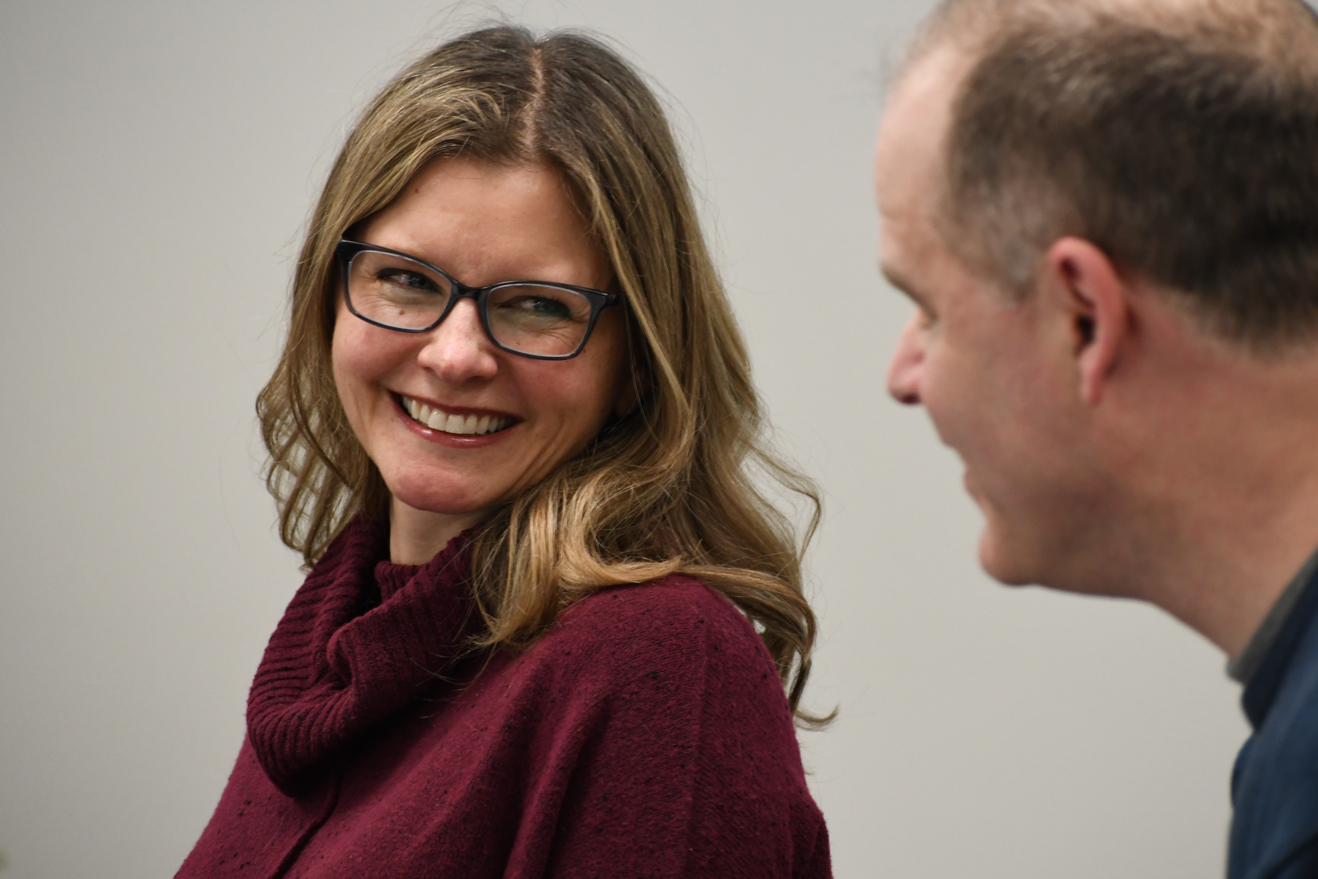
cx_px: 751
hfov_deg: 7.7
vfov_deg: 5.2
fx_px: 9738
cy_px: 406
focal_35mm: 266
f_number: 5
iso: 1600
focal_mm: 155
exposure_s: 1/100
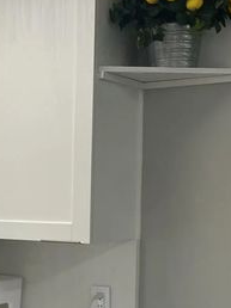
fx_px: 766
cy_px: 231
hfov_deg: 15.8
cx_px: -111
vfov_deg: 22.6
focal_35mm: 86
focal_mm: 4.25
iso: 50
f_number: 1.8
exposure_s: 1/120
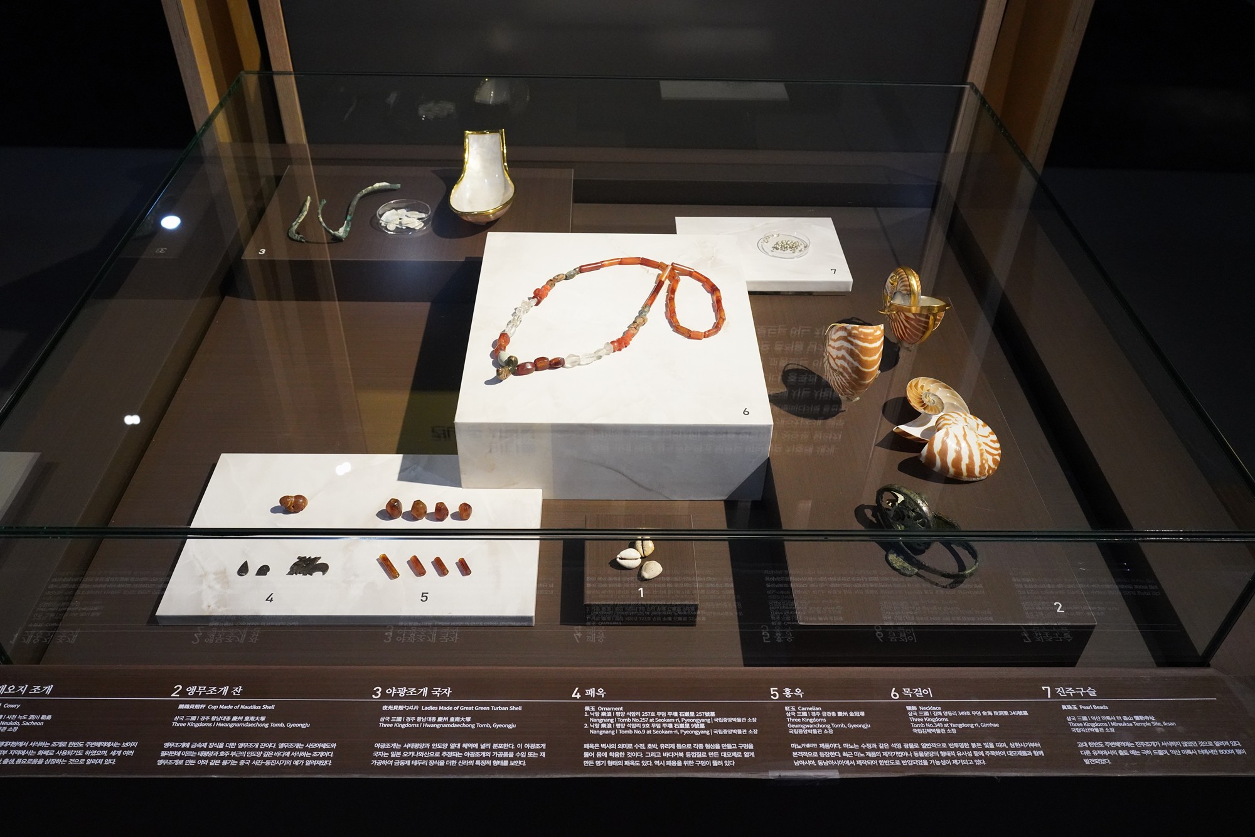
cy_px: 418
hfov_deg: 63.7
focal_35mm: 29
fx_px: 1011
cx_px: 628
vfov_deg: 45.0
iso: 6400
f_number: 8
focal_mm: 29
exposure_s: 1/100
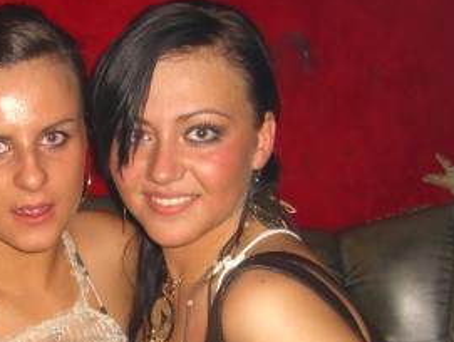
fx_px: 1103
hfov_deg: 22.9
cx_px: 89
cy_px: 302
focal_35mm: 84
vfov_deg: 17.4
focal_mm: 7.9
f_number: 2.8
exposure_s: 1/60
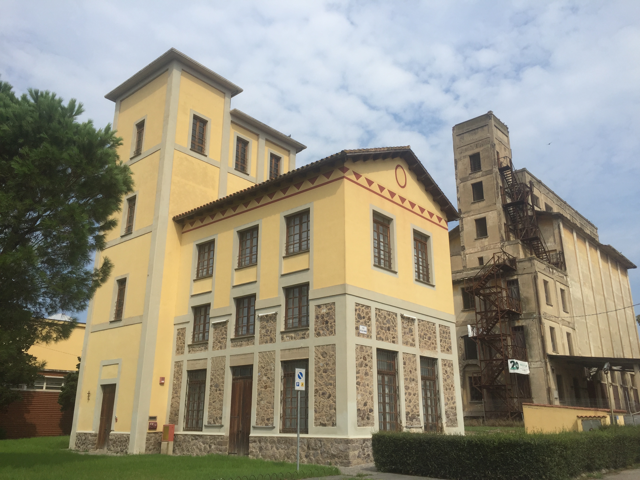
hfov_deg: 61.7
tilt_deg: +18.4
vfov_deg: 48.2
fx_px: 536
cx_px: 320
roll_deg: -2.3
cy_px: 240
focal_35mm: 29
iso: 32
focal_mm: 4.15
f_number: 2.2
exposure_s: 1/2825
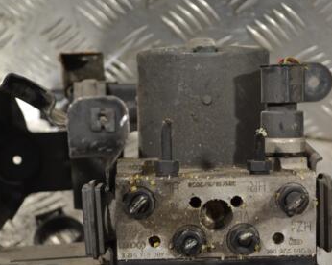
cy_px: 185
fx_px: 864
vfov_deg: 17.4
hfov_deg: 21.8
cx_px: 158
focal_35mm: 88
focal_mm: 36
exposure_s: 1/30
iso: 200
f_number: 5
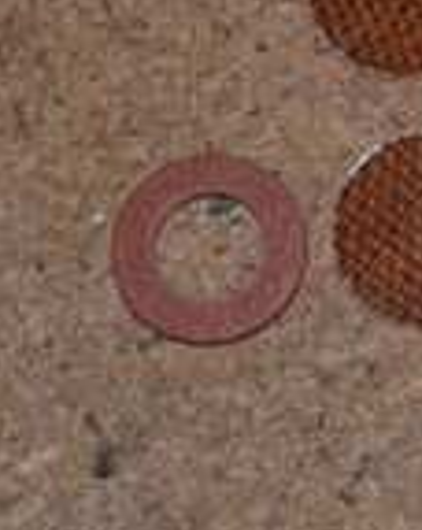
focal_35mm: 640
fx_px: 10013
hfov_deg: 2.4
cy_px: 208
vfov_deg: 3.0
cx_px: 1540
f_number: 5.3
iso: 1000
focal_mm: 48
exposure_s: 1/60
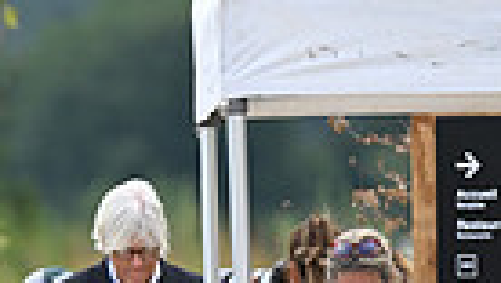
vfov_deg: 0.7
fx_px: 23381
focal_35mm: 1758
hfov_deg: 1.2
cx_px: -516
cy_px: 325
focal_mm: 400
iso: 800
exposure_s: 1/1600
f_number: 5.6
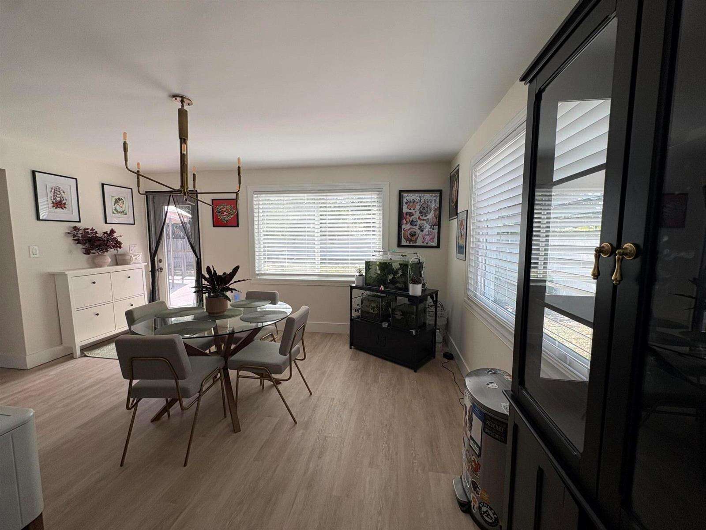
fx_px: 286
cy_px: 265
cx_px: 353
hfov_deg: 102.1
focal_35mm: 14
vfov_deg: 85.7
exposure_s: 1/272
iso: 40
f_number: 2.2
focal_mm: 2.22
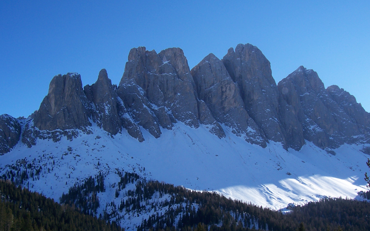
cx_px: 185
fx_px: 373
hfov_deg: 52.8
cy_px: 142
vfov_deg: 34.3
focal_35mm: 37
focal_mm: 5.6
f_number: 5.6
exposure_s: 1/350
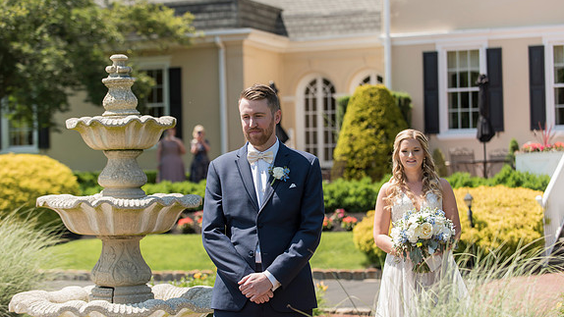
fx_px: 1361
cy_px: 160
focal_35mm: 91
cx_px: 284
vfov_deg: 13.3
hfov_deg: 23.4
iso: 200
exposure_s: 1/1250
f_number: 3.5
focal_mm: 86
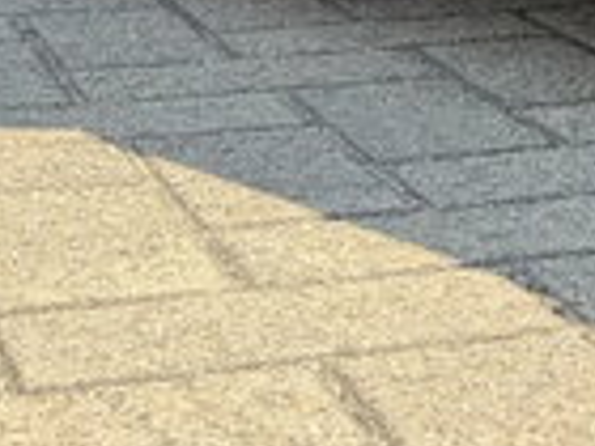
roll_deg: -1.9
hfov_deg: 13.3
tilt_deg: -0.6
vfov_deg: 10.4
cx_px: 1105
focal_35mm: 132
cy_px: -404
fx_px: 2269
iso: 100
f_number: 1.78
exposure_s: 1/671
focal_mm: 6.76
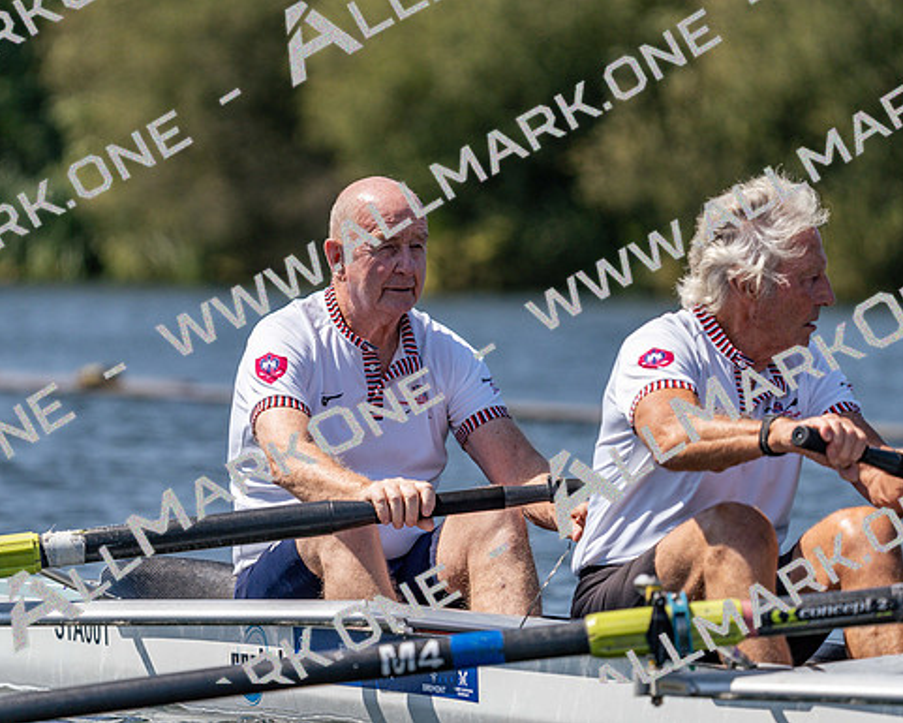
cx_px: 389
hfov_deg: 4.7
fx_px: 11040
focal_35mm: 413
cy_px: 362
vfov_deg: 3.7
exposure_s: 1/2000
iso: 250
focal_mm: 365
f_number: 6.3
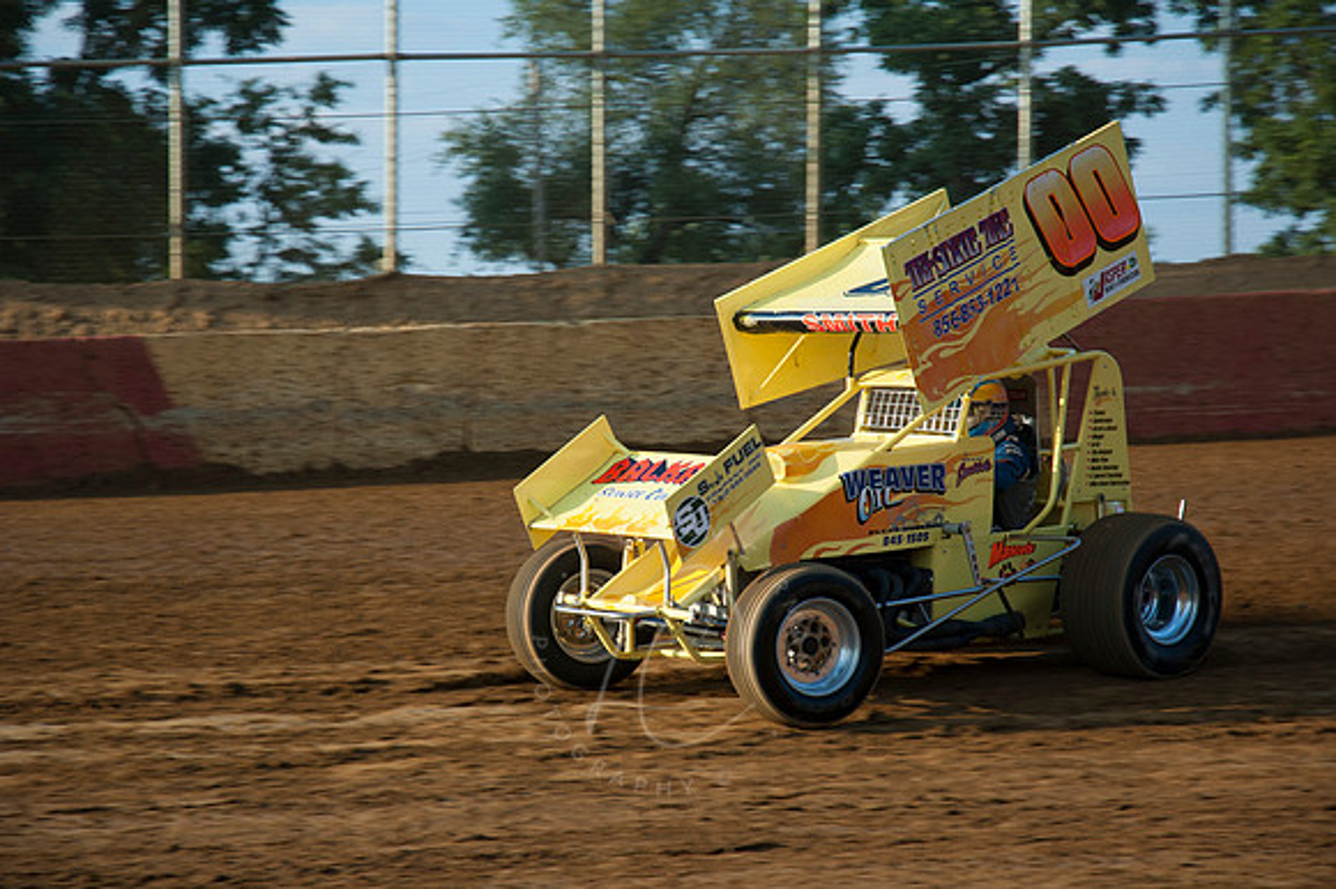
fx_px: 3894
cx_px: 668
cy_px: 444
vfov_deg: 13.0
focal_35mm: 105
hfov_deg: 19.5
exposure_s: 1/500
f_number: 5
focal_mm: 70
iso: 200
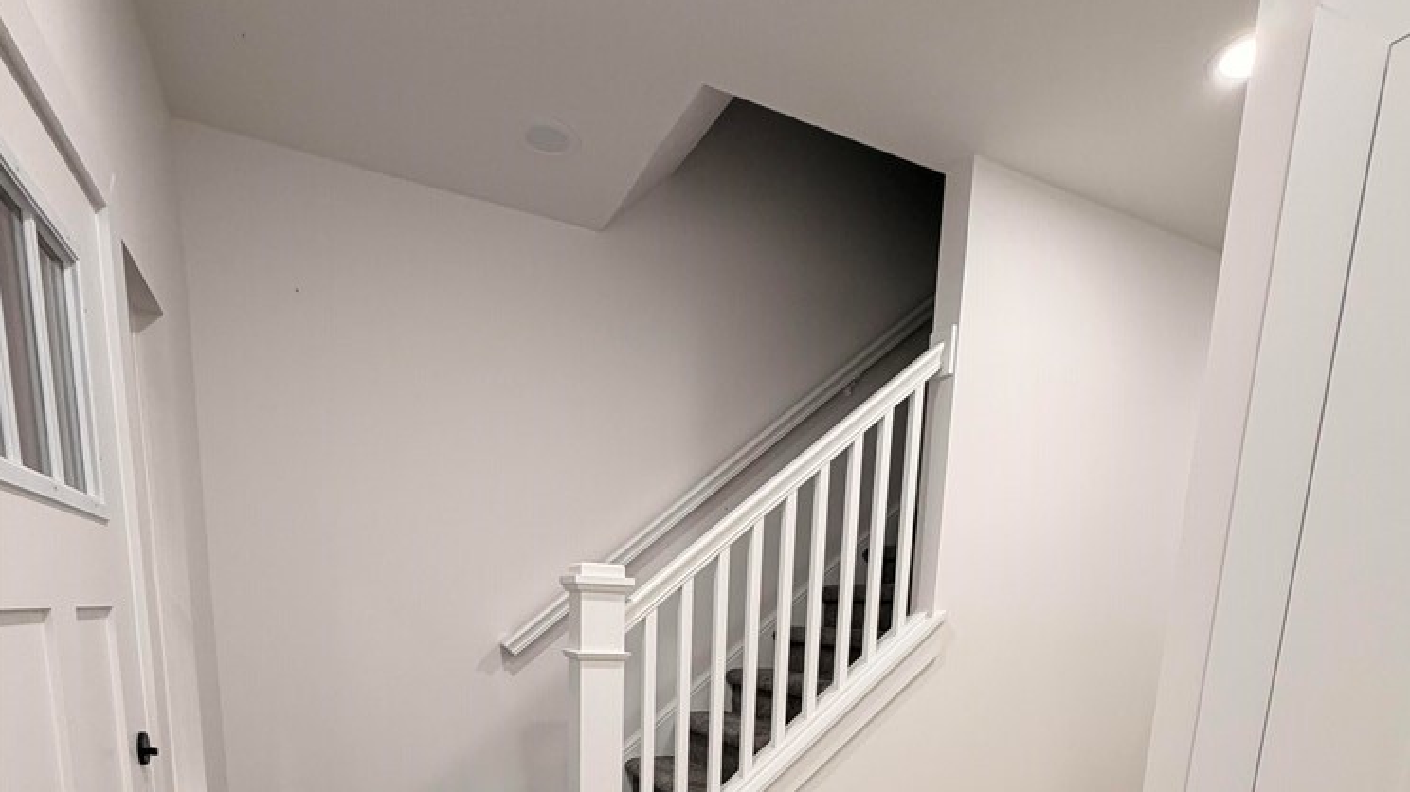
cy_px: 777
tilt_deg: -11.1
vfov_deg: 45.8
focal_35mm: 21
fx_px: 785
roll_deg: -2.9
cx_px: 716
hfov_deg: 83.9
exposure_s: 1/120
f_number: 2.2
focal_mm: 2.22
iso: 250
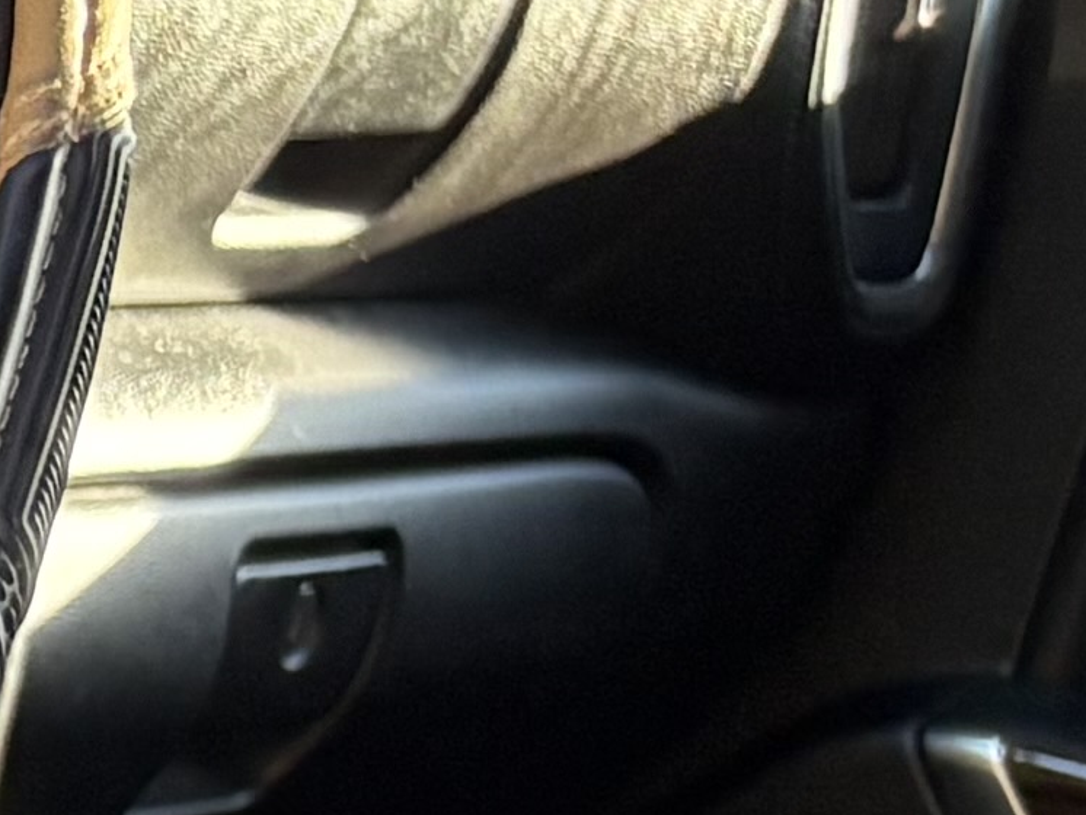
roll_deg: -10.6
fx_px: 6245
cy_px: 1623
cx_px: -2622
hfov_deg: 7.9
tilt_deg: -22.4
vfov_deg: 7.2
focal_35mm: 199
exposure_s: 1/60
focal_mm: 5.96
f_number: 1.6
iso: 160
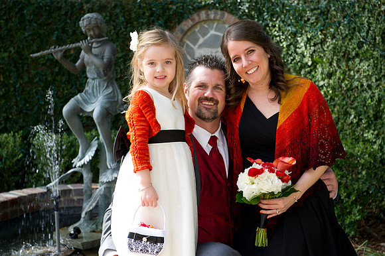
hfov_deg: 28.9
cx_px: 192
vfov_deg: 19.4
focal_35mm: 70
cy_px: 128
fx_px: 748
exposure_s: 1/125
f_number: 5.6
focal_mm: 70
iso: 200
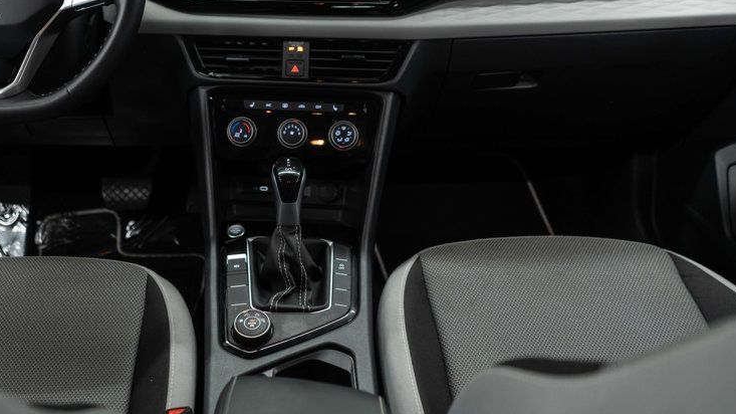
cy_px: 115
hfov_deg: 49.0
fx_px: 800
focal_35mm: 41
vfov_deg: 28.7
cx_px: 284
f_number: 3.2
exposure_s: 1/50
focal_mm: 28
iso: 800
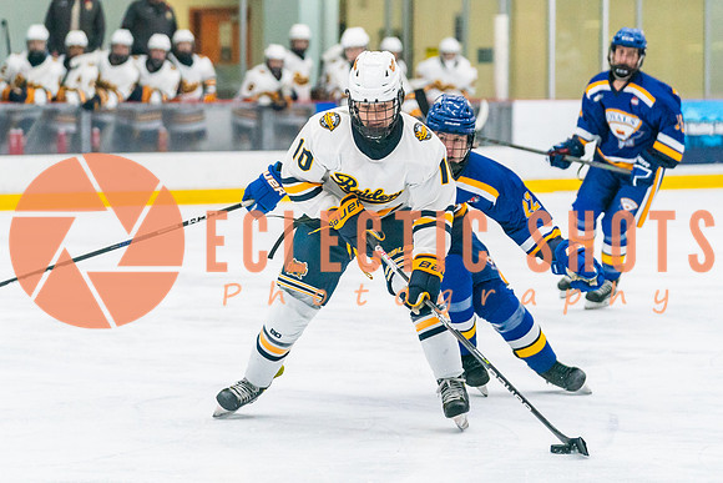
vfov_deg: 7.9
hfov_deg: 11.8
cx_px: 361
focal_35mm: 174
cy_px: 223
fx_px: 3492
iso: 3200
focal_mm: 109
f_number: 2.8
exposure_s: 1/1250
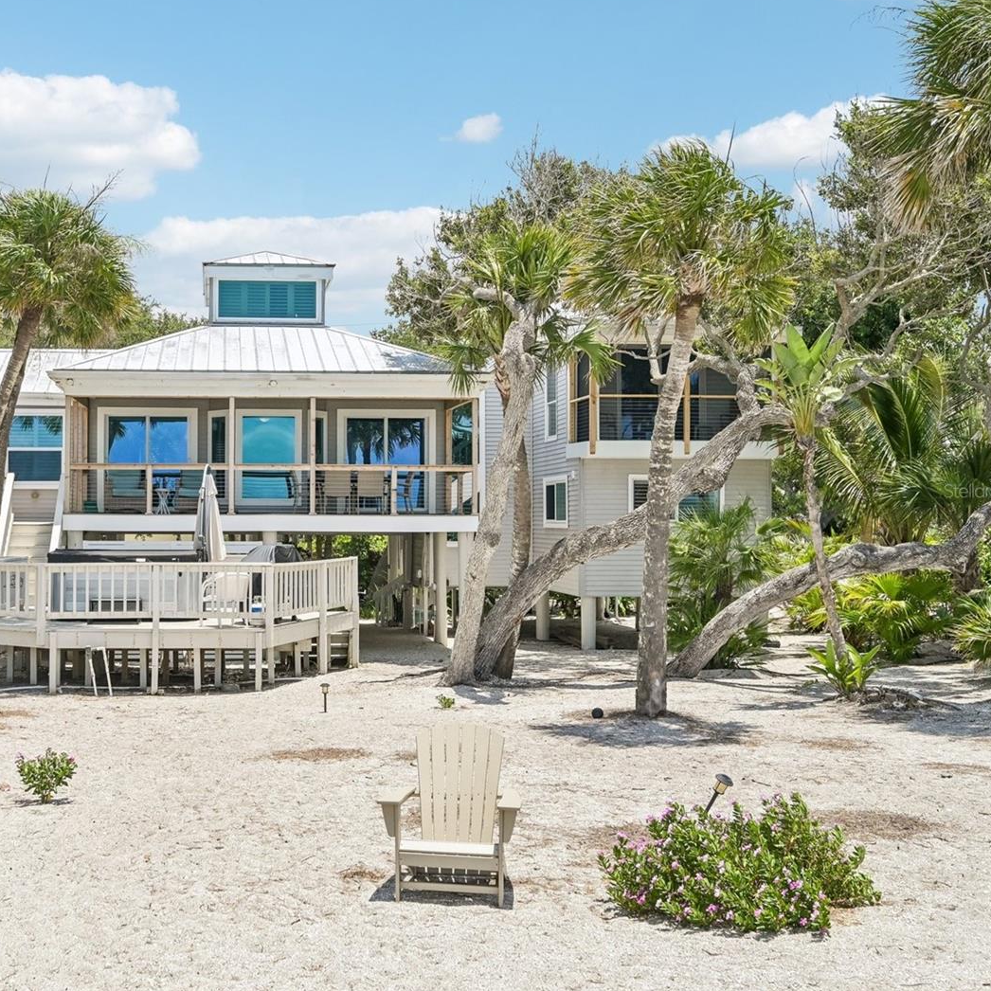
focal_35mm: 39
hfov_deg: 41.8
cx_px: 270
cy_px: 491
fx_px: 1263
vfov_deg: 42.8
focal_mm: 30
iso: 400
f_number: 8
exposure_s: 1/1600
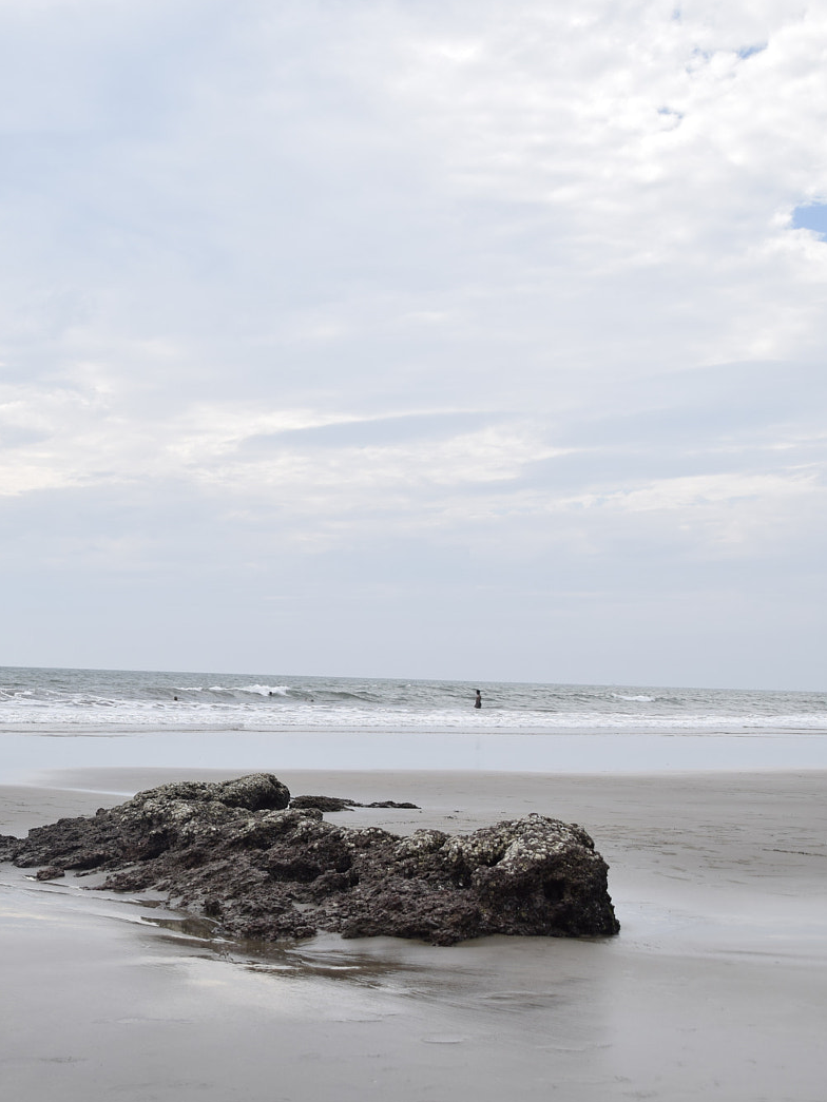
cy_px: 557
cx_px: 132
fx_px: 1688
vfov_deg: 36.2
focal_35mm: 53
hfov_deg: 26.9
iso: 100
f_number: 5
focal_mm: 24
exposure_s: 1/640
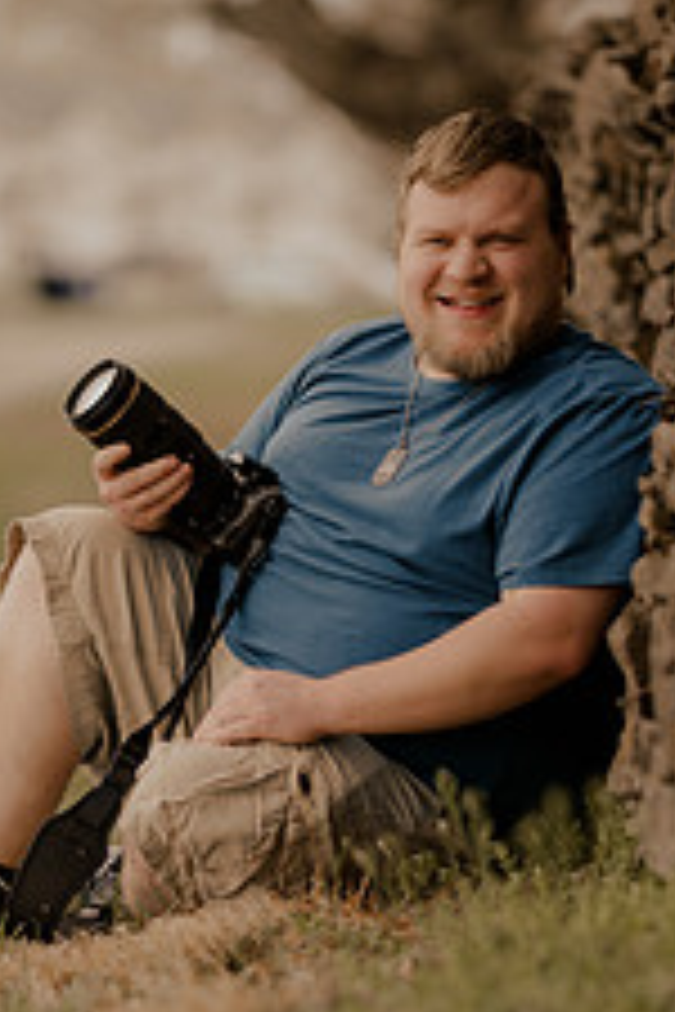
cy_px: 742
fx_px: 4781
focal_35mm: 170
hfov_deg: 8.1
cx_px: 270
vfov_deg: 12.1
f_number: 1.4
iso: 125
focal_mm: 85
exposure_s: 1/1250
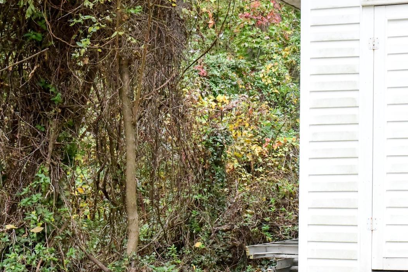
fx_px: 929
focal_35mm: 82
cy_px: 150
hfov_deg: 24.5
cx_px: 310
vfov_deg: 16.6
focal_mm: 42
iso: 16000
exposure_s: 1/800
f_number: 14
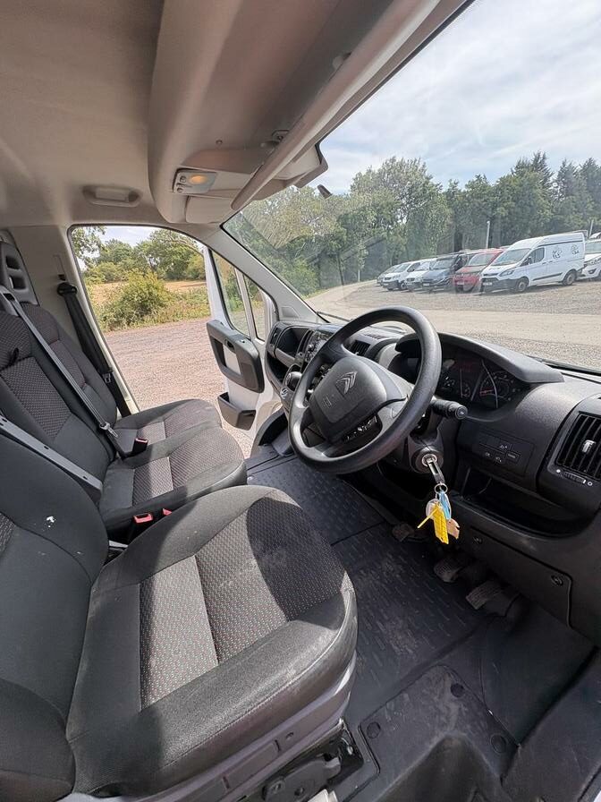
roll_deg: +1.9
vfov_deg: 102.1
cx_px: 300
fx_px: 324
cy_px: 401
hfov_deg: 85.7
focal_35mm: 14
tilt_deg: -14.1
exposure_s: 1/291
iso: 40
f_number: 2.2
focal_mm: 2.22
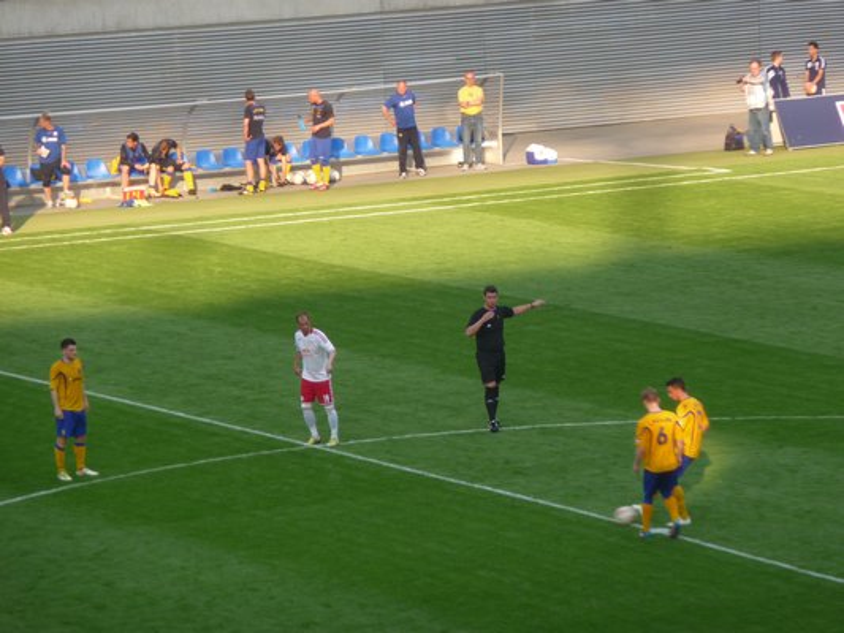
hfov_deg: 7.1
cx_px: 422
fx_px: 6828
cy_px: 316
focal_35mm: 280
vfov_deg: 5.3
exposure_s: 1/60
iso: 125
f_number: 4.9
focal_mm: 47
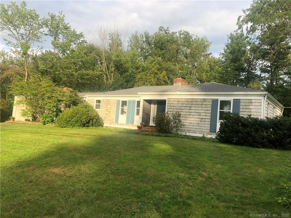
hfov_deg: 63.4
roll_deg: -3.6
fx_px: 235
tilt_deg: +3.7
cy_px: 109
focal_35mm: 28
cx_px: 146
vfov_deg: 49.7
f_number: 1.8
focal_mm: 4
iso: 20
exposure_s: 1/405
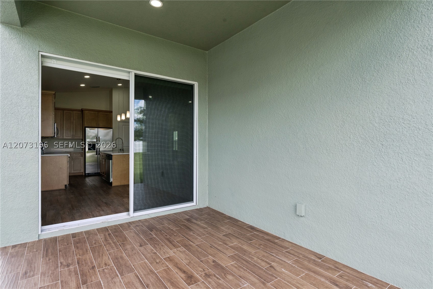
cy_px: 144
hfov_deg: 86.9
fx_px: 228
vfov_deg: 64.5
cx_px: 216
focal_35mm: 19
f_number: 10
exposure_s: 1/160
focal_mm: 19
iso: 800
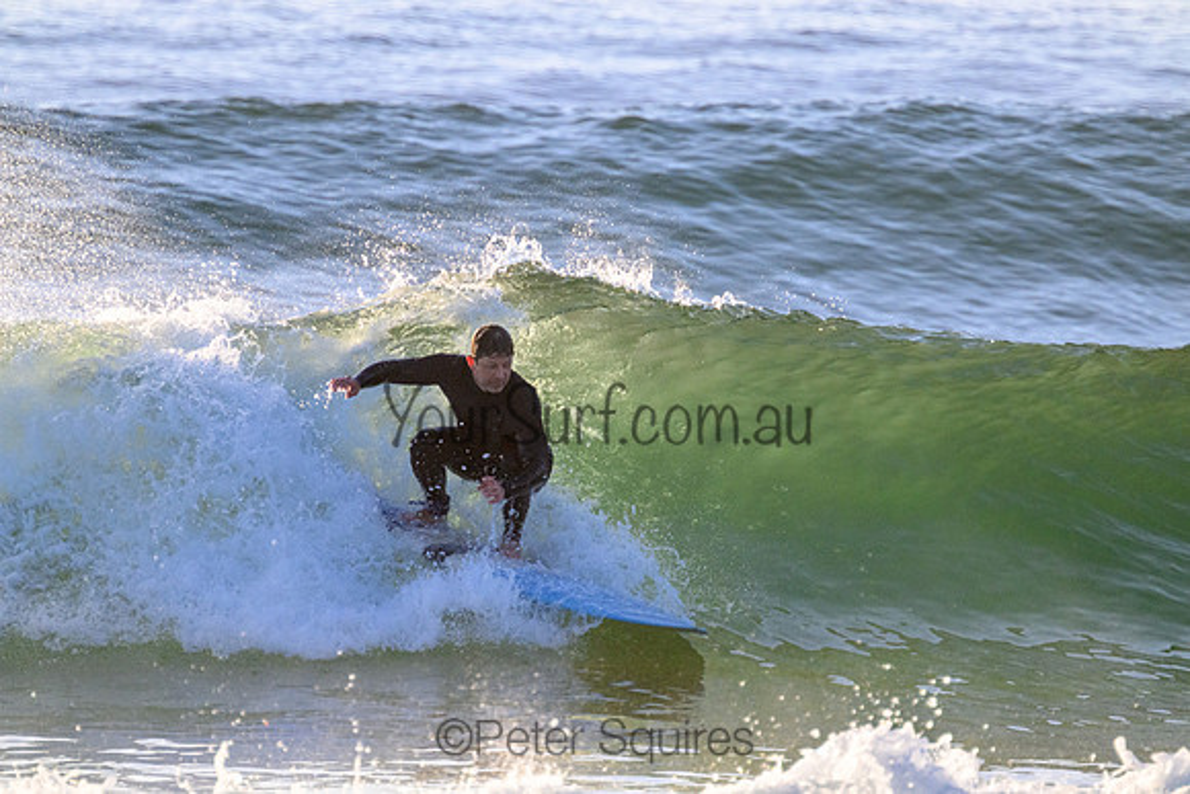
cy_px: 397
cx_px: 595
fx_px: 26449
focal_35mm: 800
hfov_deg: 2.6
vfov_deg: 1.7
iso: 2800
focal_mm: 800
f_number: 11
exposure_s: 1/2000
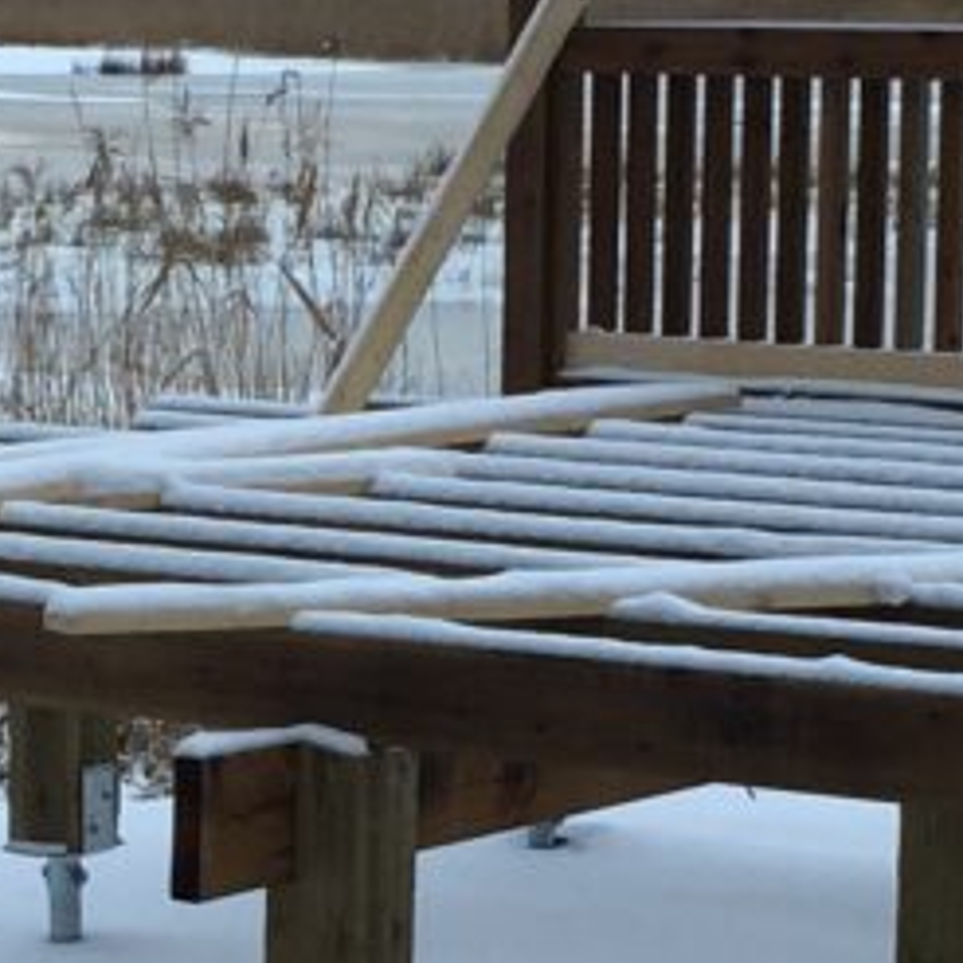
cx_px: 160
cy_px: 752
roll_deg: -0.5
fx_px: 5256
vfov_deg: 10.4
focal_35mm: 167
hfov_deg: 10.4
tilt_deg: -6.9
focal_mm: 4.15
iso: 25
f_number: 2.2
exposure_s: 1/100
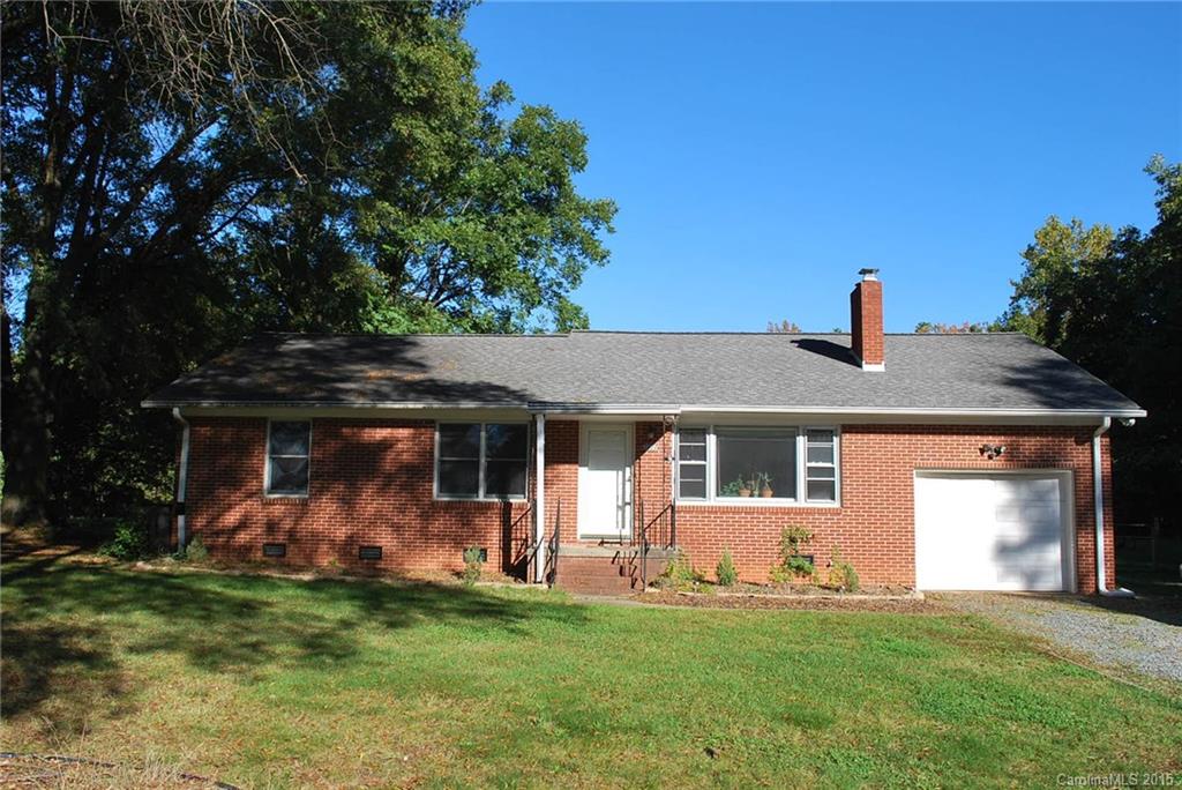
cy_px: 395
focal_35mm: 30
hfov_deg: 61.9
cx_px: 591
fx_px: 986
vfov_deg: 43.7
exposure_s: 1/250
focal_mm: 20
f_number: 10
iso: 180
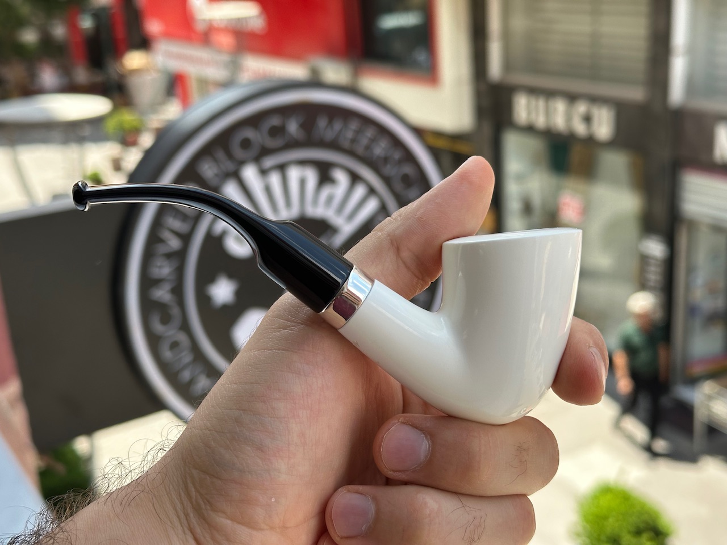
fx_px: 1008
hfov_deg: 39.7
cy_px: 272
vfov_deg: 30.3
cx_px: 364
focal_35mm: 48
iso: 64
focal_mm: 6.86
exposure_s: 1/751
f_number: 1.78
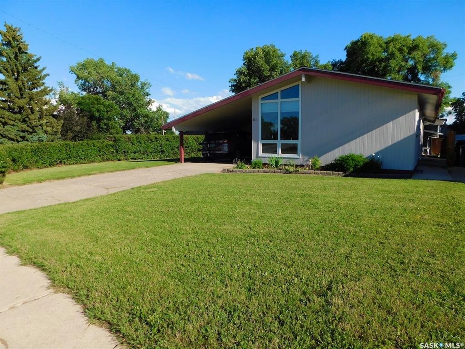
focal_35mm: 23
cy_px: 174
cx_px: 232
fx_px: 309
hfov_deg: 73.9
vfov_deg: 58.9
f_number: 6
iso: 125
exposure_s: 1/400
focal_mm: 4
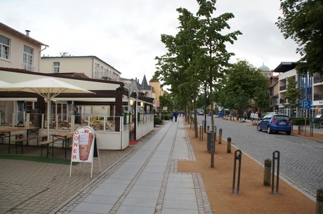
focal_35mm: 27
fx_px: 242
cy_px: 107
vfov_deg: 47.8
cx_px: 162
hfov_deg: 67.5
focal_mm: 18
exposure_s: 1/60
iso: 100
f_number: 5
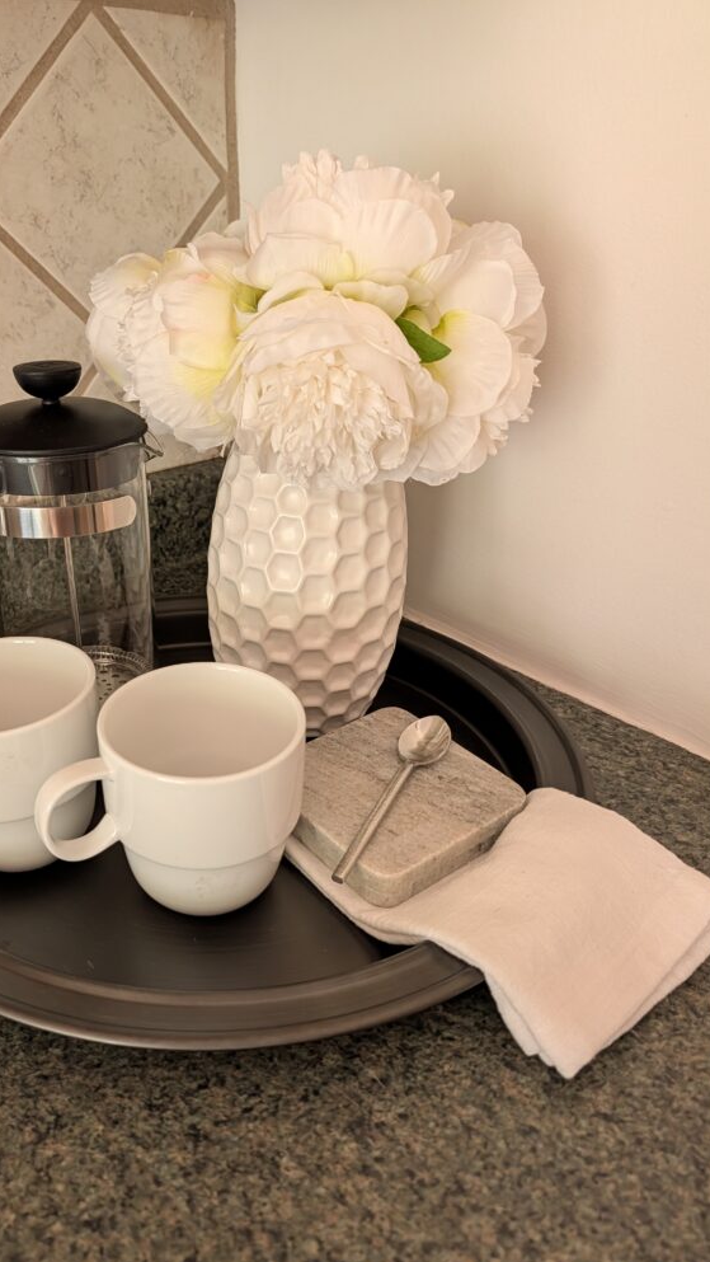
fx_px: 903
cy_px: 649
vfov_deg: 69.8
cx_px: 238
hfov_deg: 42.4
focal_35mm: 27
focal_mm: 6.9
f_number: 1.68
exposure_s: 1/25
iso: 493
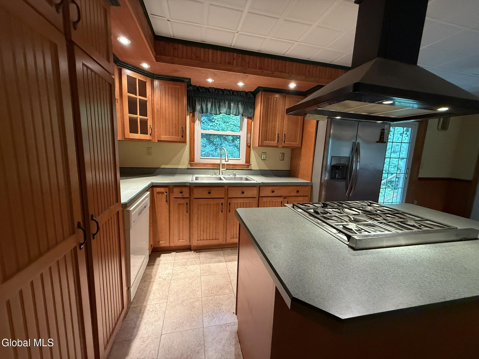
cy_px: 180
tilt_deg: -8.8
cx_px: 240
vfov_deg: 85.7
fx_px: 194
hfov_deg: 102.1
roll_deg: -3.0
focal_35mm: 14
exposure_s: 1/60
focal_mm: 2.22
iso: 640
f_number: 2.2
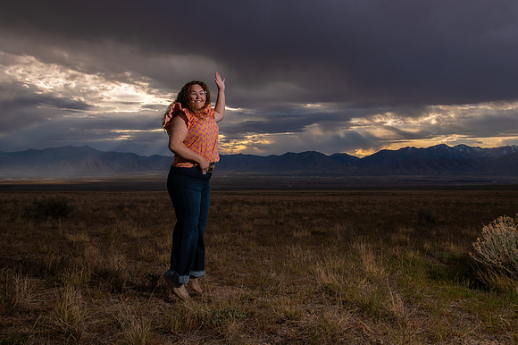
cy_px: 160
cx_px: 284
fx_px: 531
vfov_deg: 36.0
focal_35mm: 37
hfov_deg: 51.9
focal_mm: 32
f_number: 11
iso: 200
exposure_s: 1/160
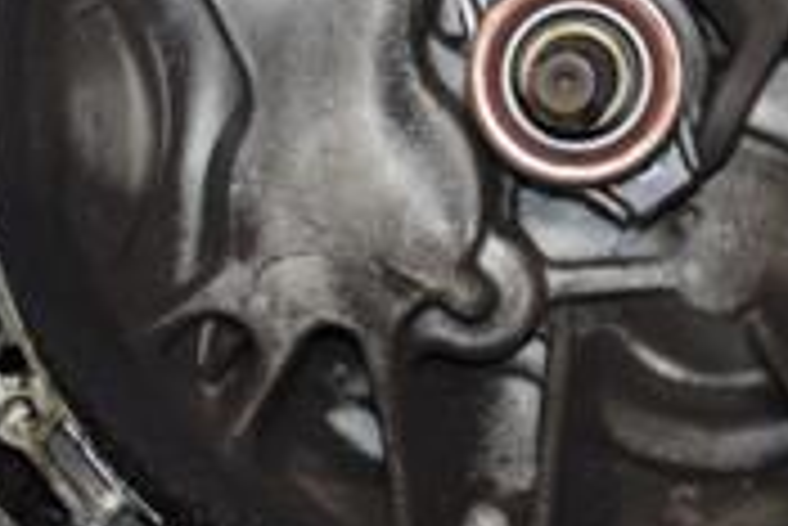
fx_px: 2475
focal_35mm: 113
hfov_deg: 18.1
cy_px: 4
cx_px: 315
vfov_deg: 12.0
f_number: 5
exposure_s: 1/60
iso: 800
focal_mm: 22
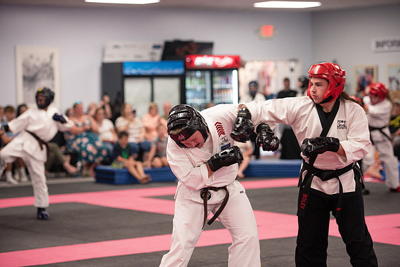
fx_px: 1245
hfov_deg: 18.3
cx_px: 200
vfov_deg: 12.2
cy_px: 134
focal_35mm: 112
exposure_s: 1/400
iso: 1600
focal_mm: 112
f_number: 2.8
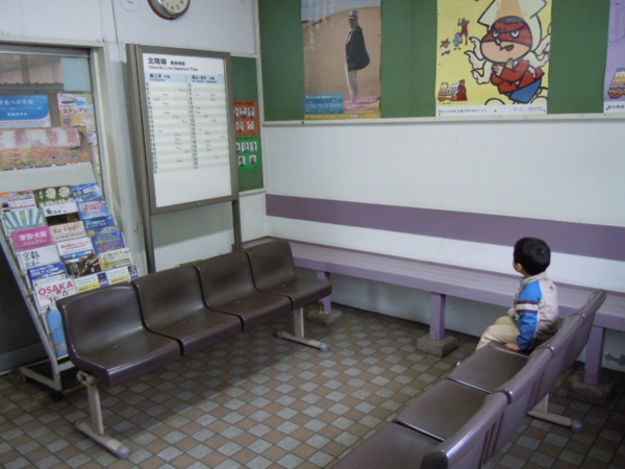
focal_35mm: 30
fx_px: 542
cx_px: 312
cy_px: 234
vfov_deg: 46.8
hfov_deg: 60.0
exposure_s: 1/20
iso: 400
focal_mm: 5.4
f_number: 3.5
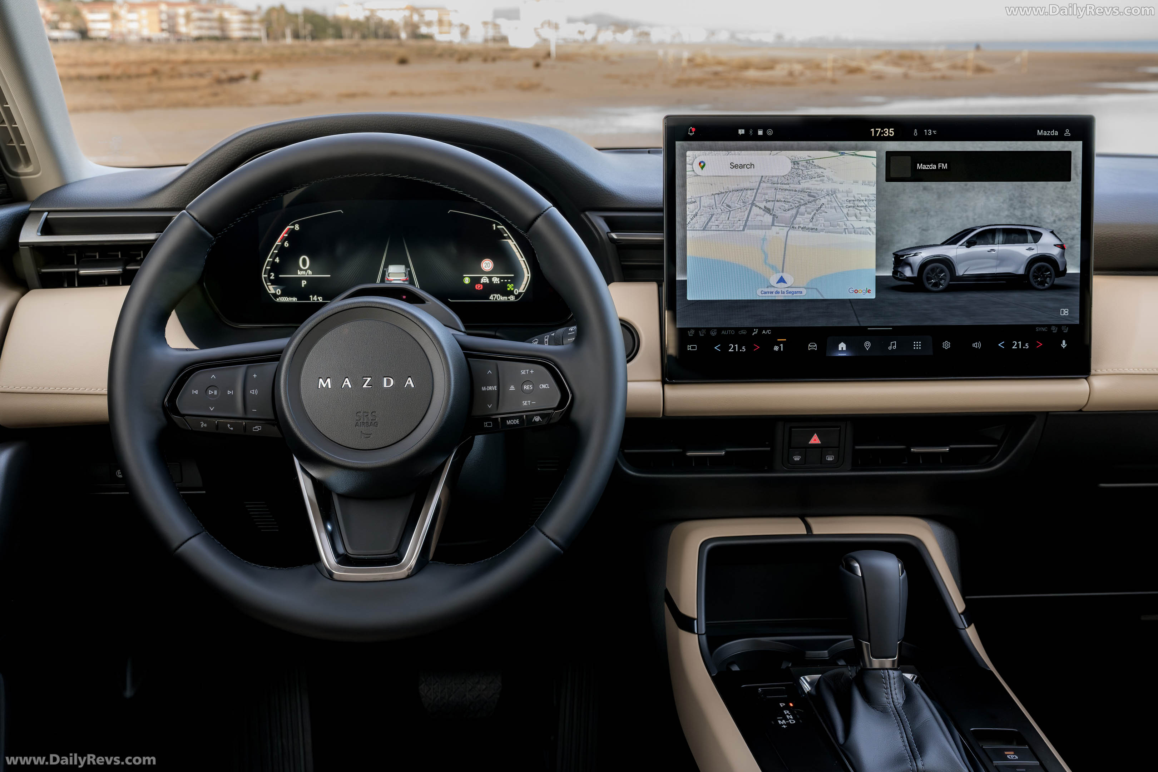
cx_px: 579
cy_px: 386
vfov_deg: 35.1
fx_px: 1222
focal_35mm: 38
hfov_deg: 50.7
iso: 1250
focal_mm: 38
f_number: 9
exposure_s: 1/30
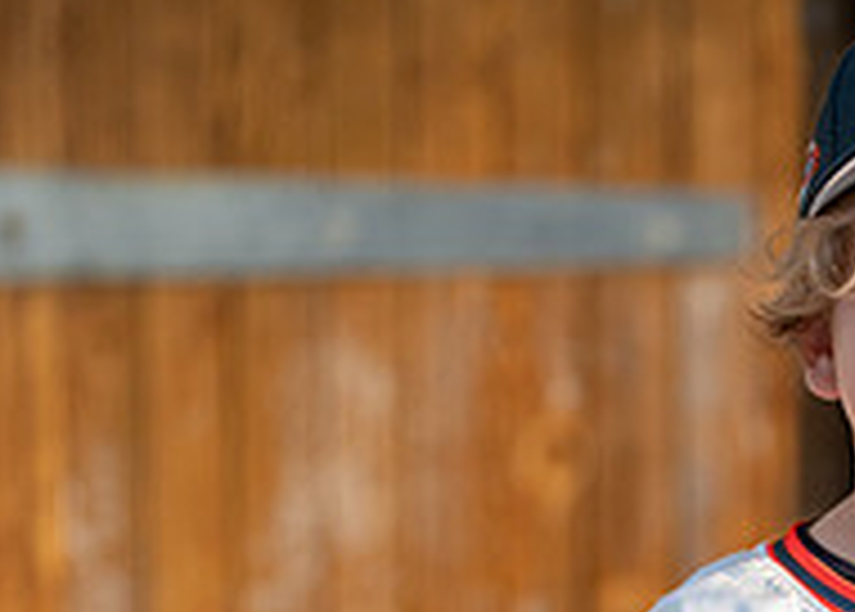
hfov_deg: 10.3
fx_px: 4714
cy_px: 782
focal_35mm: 194
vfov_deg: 7.4
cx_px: 914
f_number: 1.2
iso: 100
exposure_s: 1/1250
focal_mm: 50
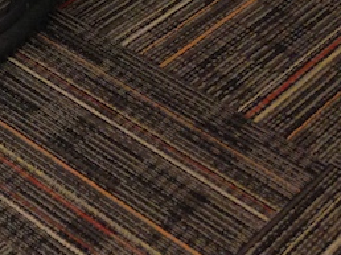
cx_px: -321
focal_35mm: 131
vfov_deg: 11.0
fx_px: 1289
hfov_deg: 13.2
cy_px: -75
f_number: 2.4
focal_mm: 4.12
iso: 200
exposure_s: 1/20
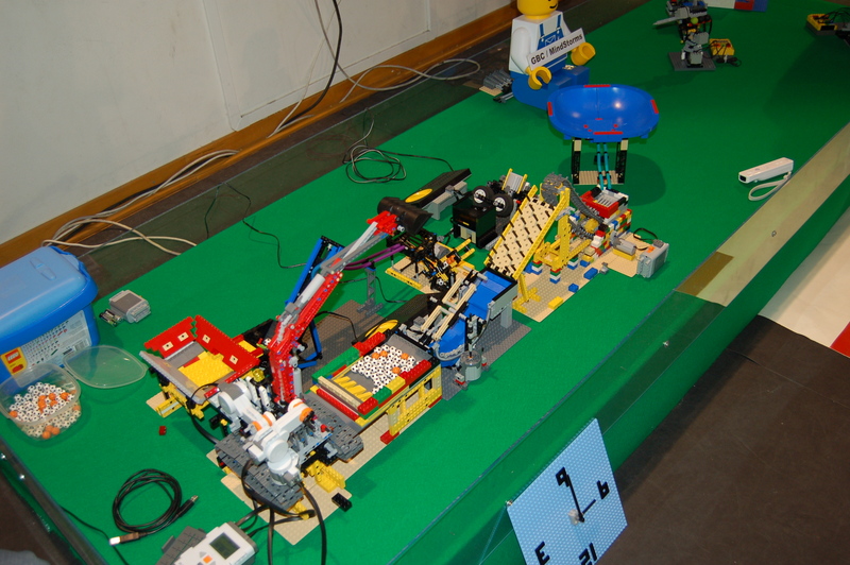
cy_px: 282
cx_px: 425
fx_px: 814
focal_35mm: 34
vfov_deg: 38.3
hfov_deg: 55.1
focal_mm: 23
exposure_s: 1/60
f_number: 3.8
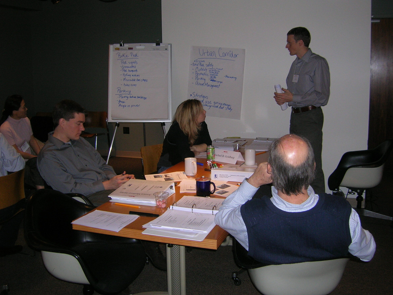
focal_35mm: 37
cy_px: 135
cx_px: 205
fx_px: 420
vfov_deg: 38.6
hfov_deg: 50.1
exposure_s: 1/60.1
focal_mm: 5.7
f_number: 2.9
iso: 73
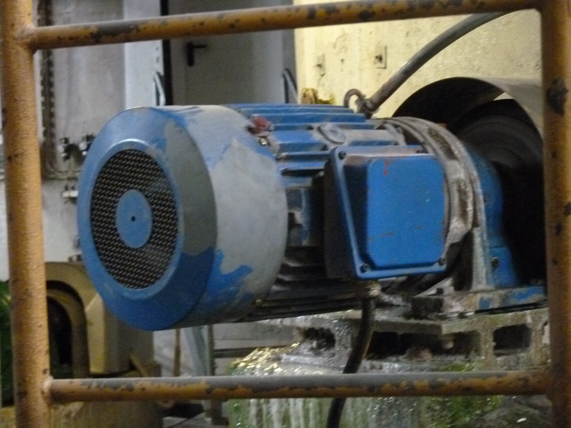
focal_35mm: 105
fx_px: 1732
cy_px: 214
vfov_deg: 14.1
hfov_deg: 18.7
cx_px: 286
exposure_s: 1/8
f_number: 3.6
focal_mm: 18.7
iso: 1000
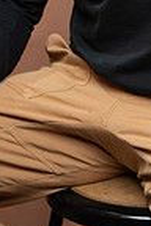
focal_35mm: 215
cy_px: -100
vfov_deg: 9.3
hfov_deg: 6.4
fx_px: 1353
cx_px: 121
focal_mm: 69
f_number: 4
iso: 320
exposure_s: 1/160
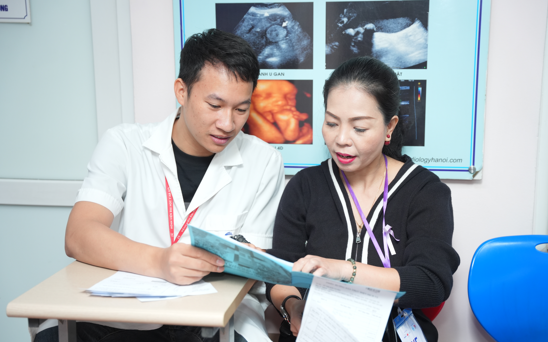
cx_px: 277
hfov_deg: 36.6
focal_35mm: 56
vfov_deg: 23.3
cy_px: 183
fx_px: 829
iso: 1250
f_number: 3.2
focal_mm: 53.5
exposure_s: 1/200
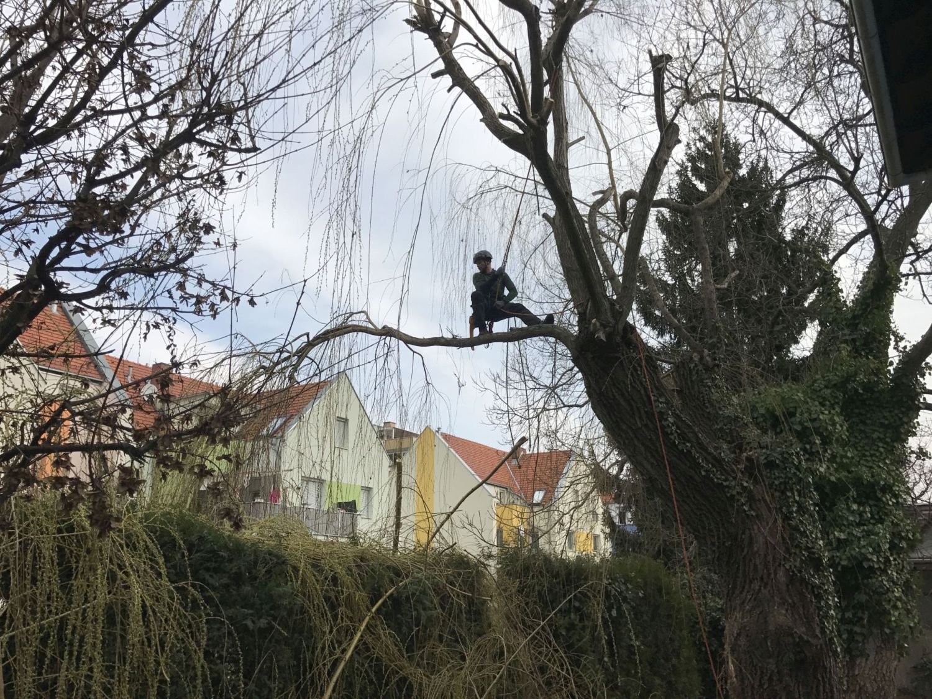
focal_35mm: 28
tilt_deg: +17.7
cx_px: 466
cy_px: 350
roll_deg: -0.6
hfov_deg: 63.4
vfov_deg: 49.7
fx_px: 754
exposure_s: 1/2037
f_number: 1.8
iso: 20
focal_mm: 3.99
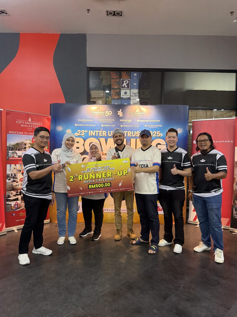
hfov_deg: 56.8
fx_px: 219
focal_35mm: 24
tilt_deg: -2.0
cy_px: 158
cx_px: 118
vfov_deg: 71.6
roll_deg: -1.2
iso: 400
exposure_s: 1/100
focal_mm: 6.76
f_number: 1.78
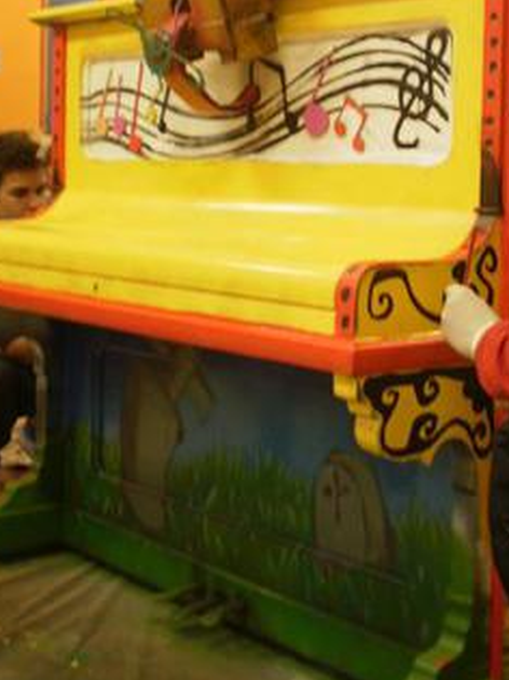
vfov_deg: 31.4
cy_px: 226
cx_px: 382
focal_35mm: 61
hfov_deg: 23.8
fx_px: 1197
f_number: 3.1
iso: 125
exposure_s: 1/6
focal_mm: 6.3
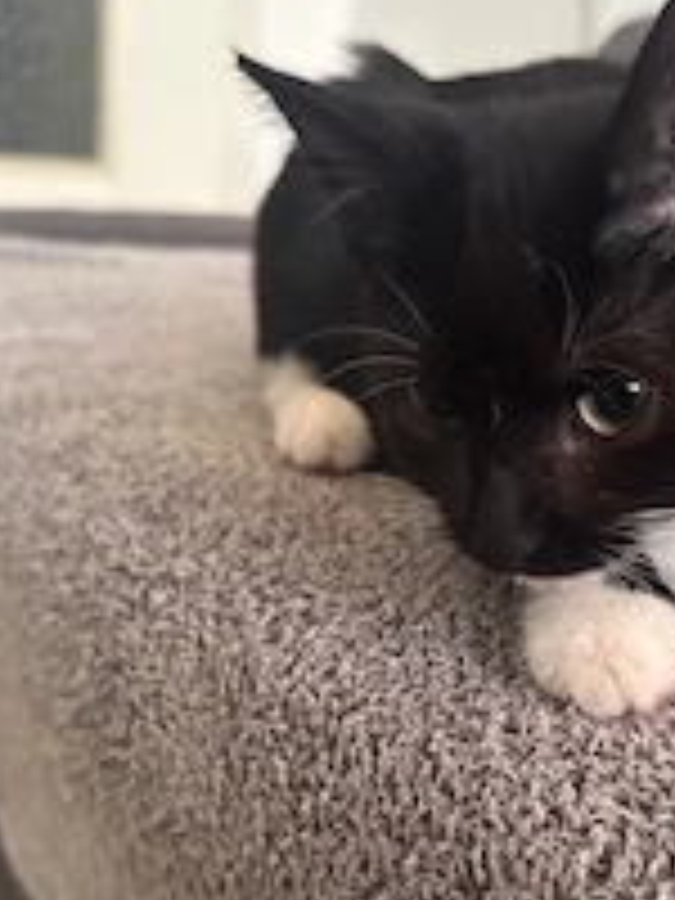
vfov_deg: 39.5
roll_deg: -5.7
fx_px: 1248
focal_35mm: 48
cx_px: 482
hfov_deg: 29.9
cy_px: 549
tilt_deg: -17.6
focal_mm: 6.76
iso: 800
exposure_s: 1/55
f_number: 1.78
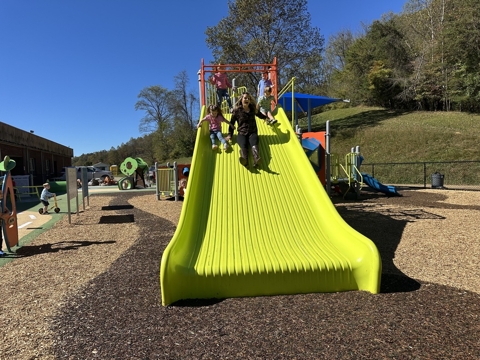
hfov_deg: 71.6
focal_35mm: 24
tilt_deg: -2.9
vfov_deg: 56.8
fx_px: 333
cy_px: 180
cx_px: 240
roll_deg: +1.5
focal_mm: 6.86
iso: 80
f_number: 1.78
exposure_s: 1/7042
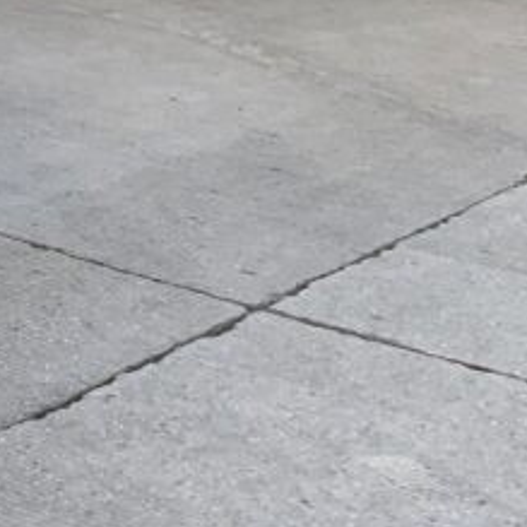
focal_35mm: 120
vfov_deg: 13.4
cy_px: -332
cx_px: -667
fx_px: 2067
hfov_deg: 12.1
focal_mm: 3
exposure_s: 1/978
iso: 16
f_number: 1.8
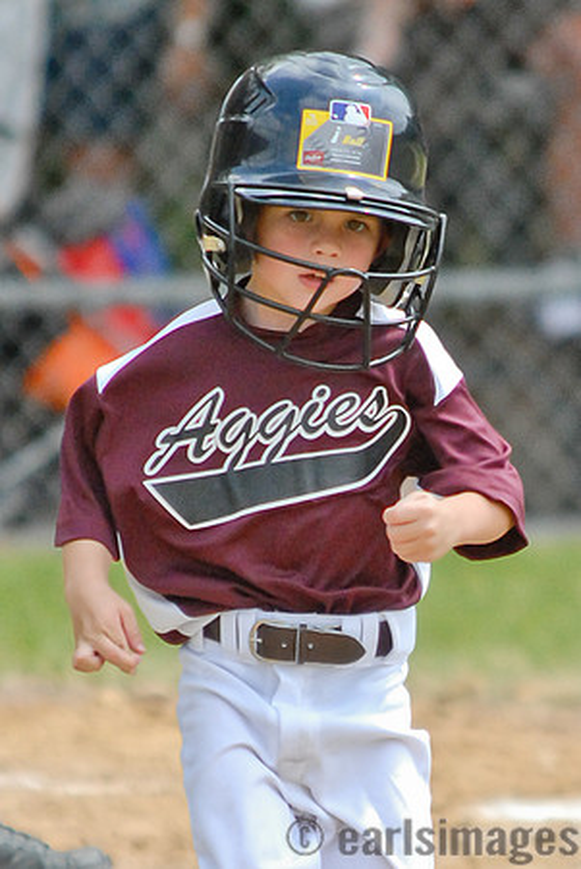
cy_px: 434
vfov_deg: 6.9
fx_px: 7245
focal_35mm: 300
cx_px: 290
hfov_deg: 4.6
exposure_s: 1/6400
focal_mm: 200
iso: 800
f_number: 2.8
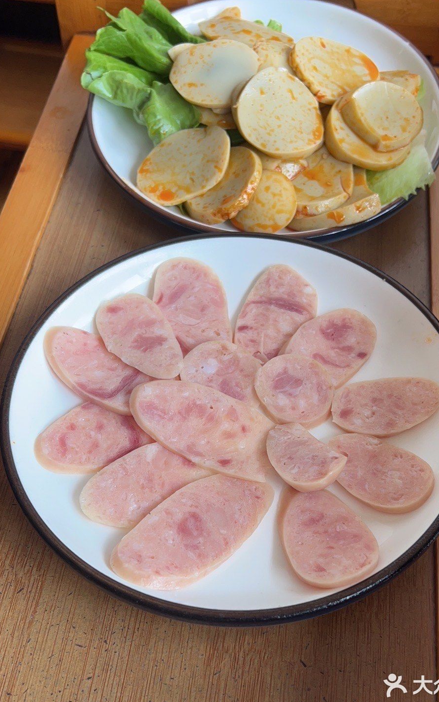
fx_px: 594
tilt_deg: -57.6
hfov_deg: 40.5
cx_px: 239
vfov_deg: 61.2
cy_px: 353
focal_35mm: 31
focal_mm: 5.7
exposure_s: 1/98
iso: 40
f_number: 1.5
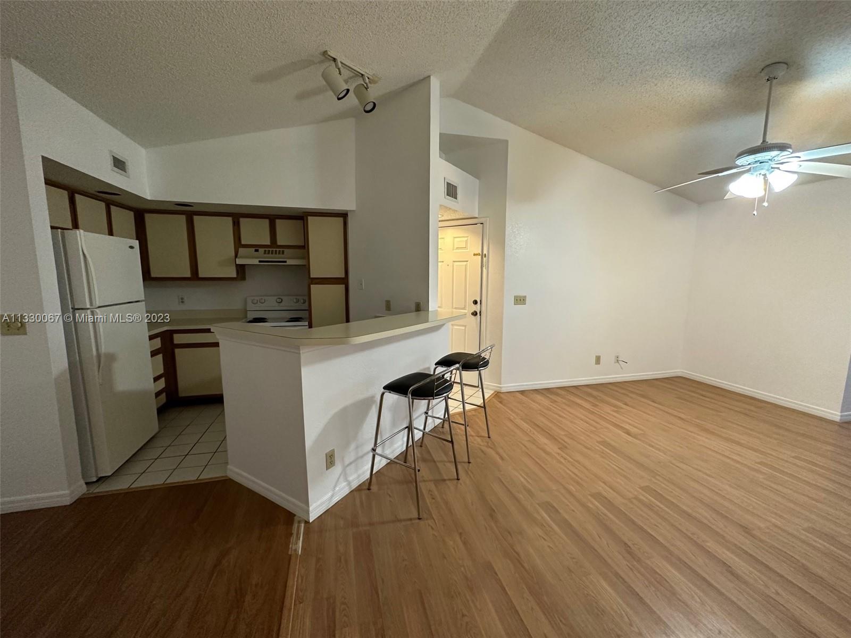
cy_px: 319
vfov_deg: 85.7
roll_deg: -0.5
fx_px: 344
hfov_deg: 102.1
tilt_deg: -7.6
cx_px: 426
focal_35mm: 14
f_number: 2.2
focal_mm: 2.22
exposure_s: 1/60
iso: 320
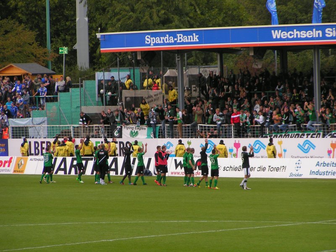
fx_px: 2398
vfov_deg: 6.0
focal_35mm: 247
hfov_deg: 8.0
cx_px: 168
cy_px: 126
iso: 50
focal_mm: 37.8
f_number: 3.5
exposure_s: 1/250
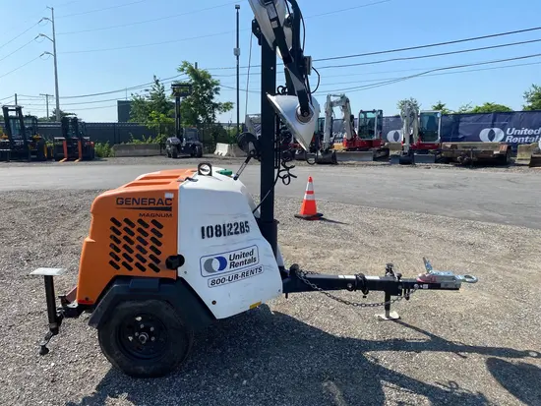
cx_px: 270
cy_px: 203
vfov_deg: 53.1
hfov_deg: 67.3
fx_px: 407
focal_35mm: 26
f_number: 1.8
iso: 32
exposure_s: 1/2755
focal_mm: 4.25
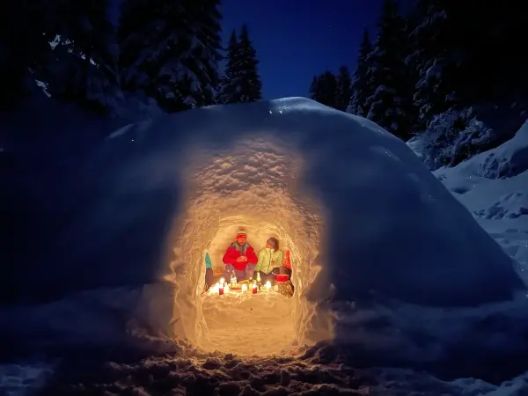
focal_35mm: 26
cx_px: 264
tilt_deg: +3.7
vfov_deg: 53.1
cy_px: 198
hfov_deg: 67.3
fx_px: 397
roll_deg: -1.4
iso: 1600
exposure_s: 1/4
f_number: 1.6
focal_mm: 4.2
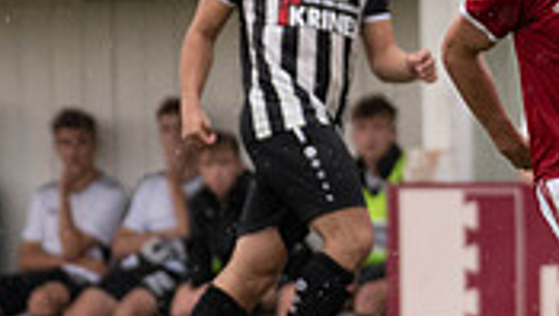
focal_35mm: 1343
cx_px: 686
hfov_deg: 1.6
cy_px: 50
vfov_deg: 0.9
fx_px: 19934
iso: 1400
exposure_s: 1/1600
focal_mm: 310
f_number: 5.6
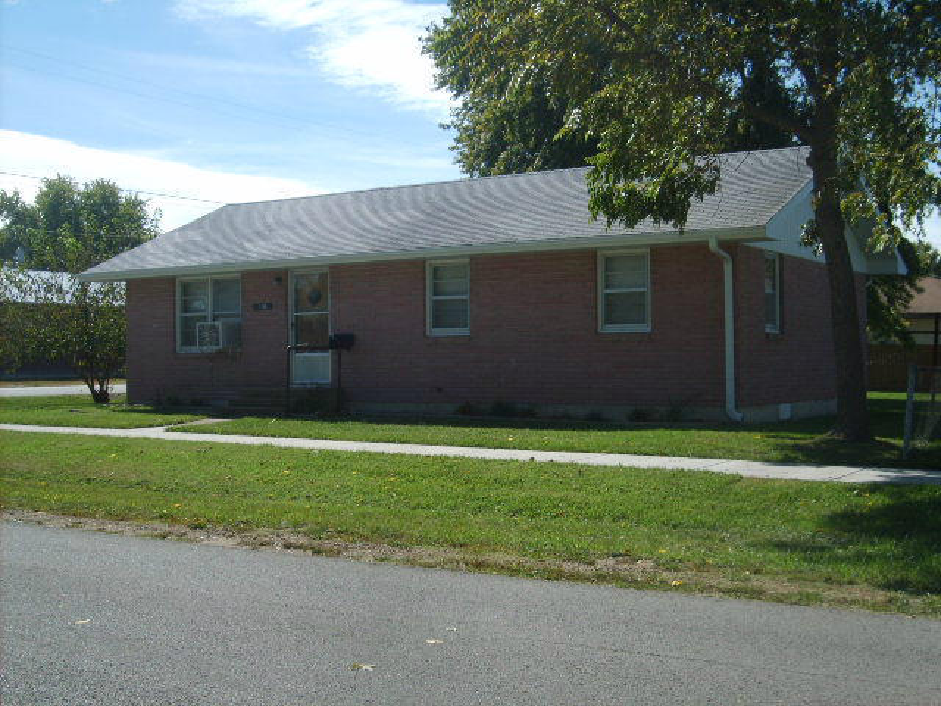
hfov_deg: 43.9
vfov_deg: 33.6
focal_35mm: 43
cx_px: 470
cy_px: 353
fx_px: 1169
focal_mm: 7.2
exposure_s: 1/1000
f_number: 3
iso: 50
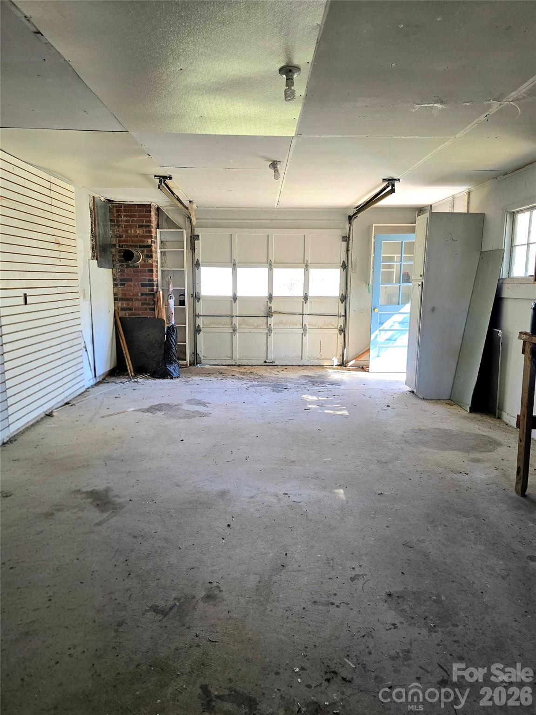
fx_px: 475
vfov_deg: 73.9
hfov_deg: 58.9
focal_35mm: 23
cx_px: 268
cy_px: 358
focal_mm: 6.3
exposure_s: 1/182
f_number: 1.7
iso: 125
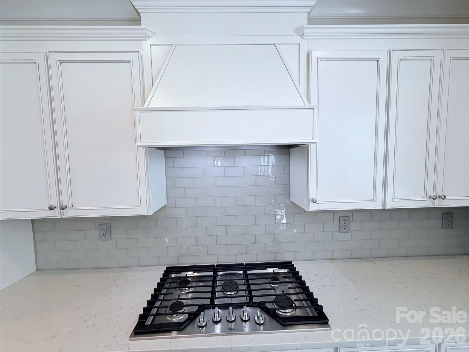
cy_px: 176
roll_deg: +1.4
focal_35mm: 14
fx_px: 190
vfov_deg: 85.7
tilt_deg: -5.4
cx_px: 234
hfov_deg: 102.1
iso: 160
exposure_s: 1/120
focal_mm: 2.22
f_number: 2.2
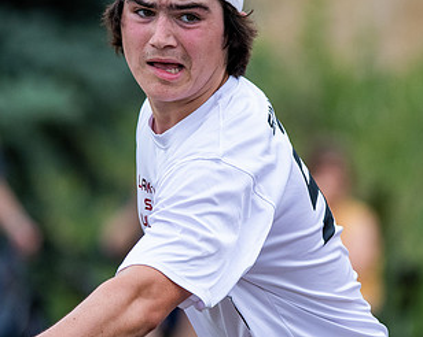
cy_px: 188
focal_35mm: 988
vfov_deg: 1.6
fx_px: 12361
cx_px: 253
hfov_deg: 2.0
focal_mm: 300
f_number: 4
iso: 800
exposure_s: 1/3200
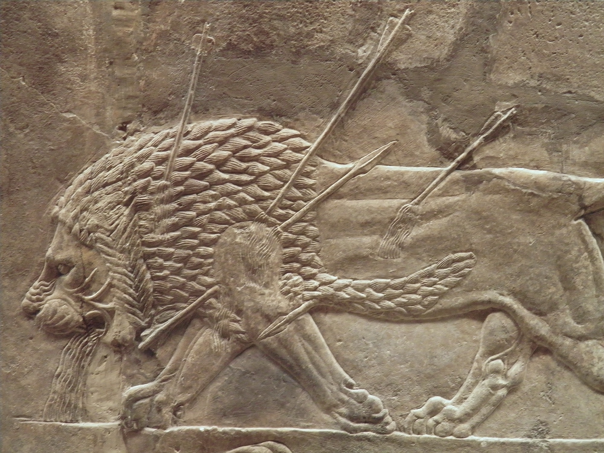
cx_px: 302
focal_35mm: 49
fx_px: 855
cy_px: 226
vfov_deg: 29.7
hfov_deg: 38.9
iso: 400
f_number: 3.5
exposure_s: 1/6
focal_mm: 8.9
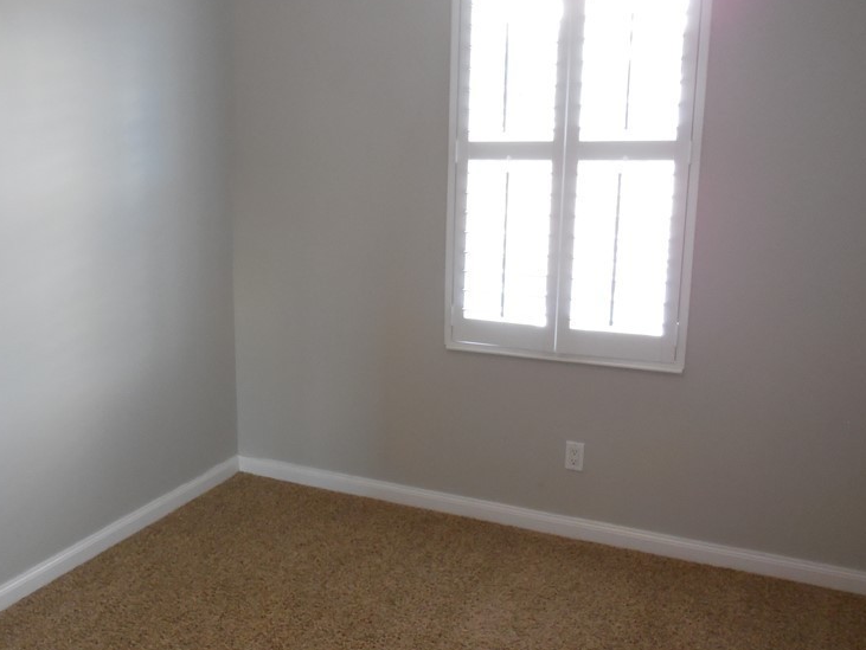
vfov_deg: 40.7
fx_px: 876
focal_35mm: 35
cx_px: 291
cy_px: 326
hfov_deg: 51.7
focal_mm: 4.5
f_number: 3.1
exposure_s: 1/30
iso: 320
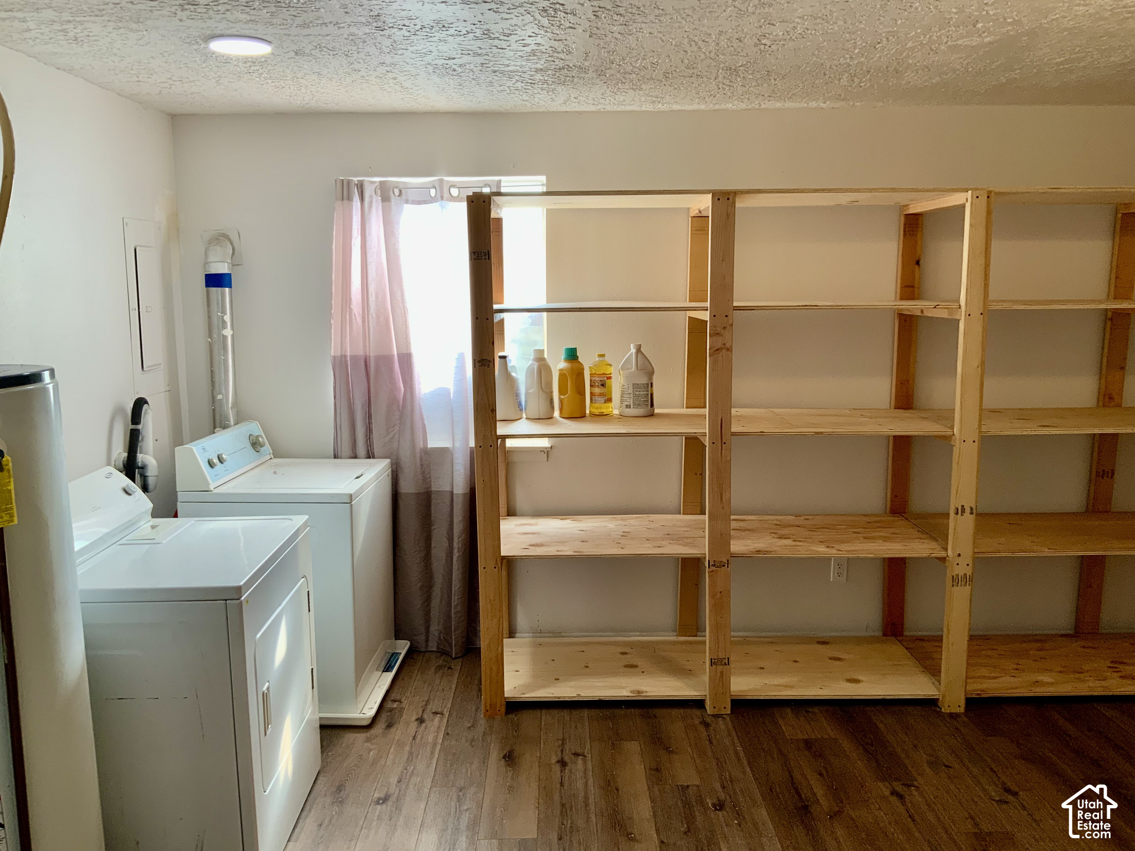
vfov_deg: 48.2
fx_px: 951
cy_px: 426
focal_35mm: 29
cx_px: 568
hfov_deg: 61.7
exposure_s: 1/60
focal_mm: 3
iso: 32
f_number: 1.8
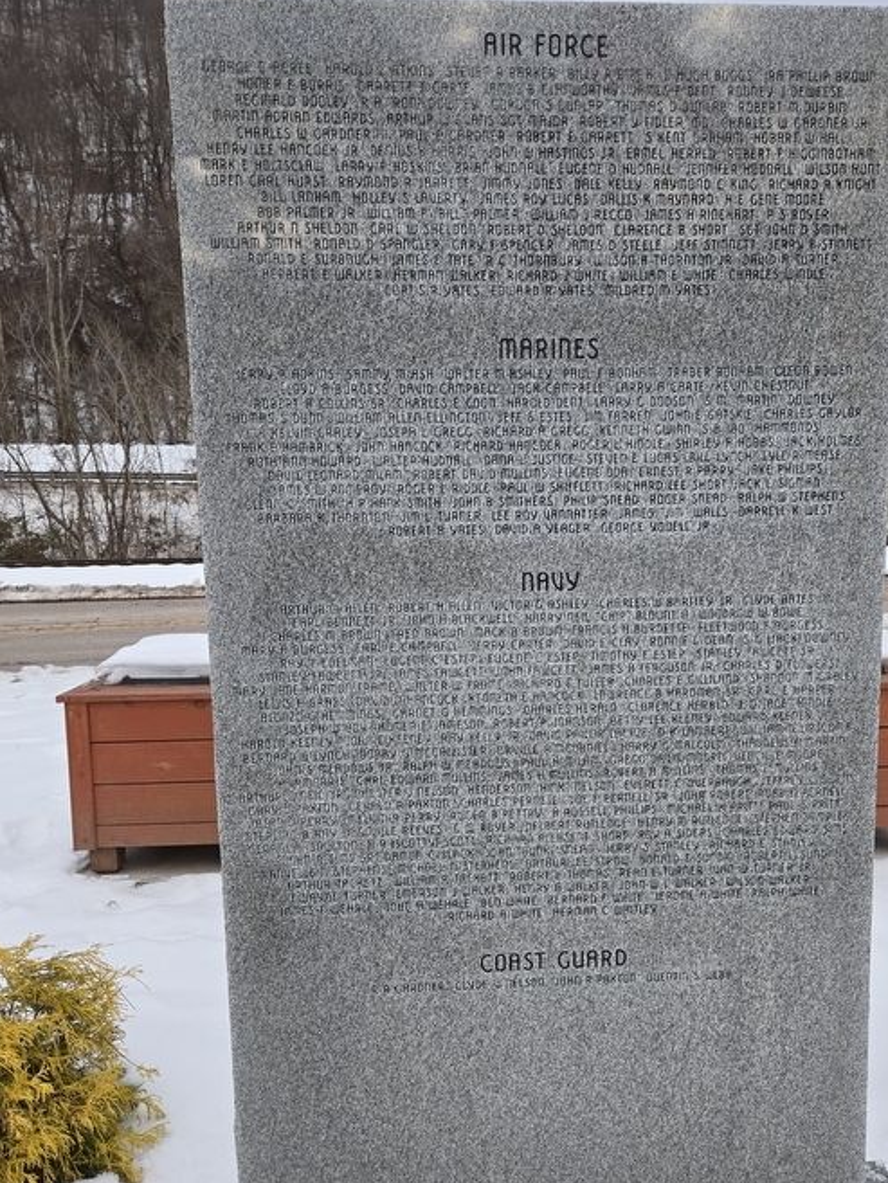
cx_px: 510
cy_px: 625
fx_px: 957
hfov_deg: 49.6
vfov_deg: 63.4
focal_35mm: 28
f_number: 1.8
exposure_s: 1/398
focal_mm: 5.4
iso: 25
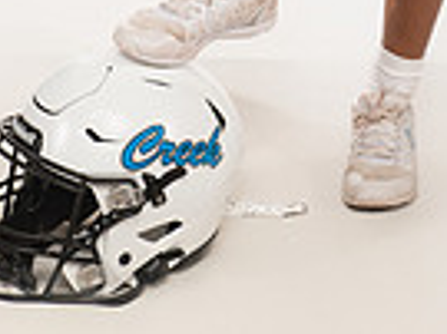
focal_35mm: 154
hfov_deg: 12.8
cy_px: -387
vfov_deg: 8.9
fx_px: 1987
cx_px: 272
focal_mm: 48
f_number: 7.1
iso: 500
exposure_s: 1/320
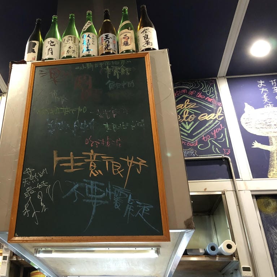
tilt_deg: +31.9
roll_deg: -1.6
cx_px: 72
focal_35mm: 40
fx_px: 362
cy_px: 119
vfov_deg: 41.8
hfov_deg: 40.8
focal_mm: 3.99
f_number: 1.8
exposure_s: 1/6
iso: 80
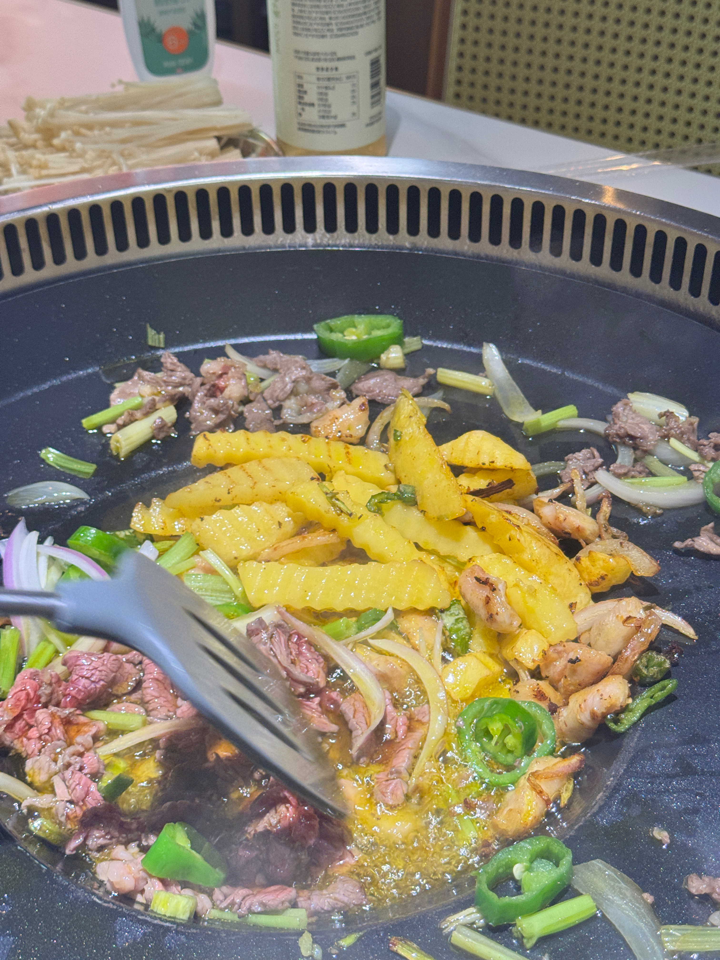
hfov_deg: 30.3
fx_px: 1331
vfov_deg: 39.7
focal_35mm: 48
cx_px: 360
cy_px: 480
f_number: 1.78
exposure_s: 1/58
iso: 100
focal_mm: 6.76
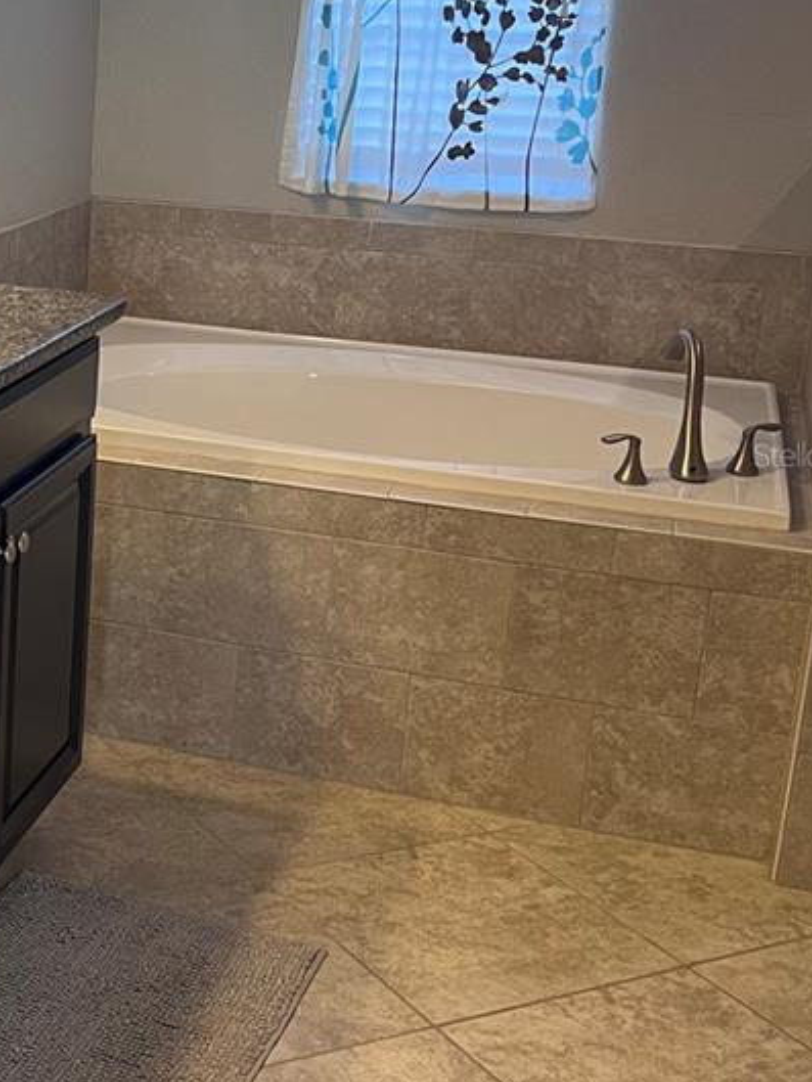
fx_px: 1845
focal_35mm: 59
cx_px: -22
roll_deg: -1.3
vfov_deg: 32.6
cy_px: 454
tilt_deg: -15.4
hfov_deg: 23.6
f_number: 1.5
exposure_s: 1/60
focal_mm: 5.7
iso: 100
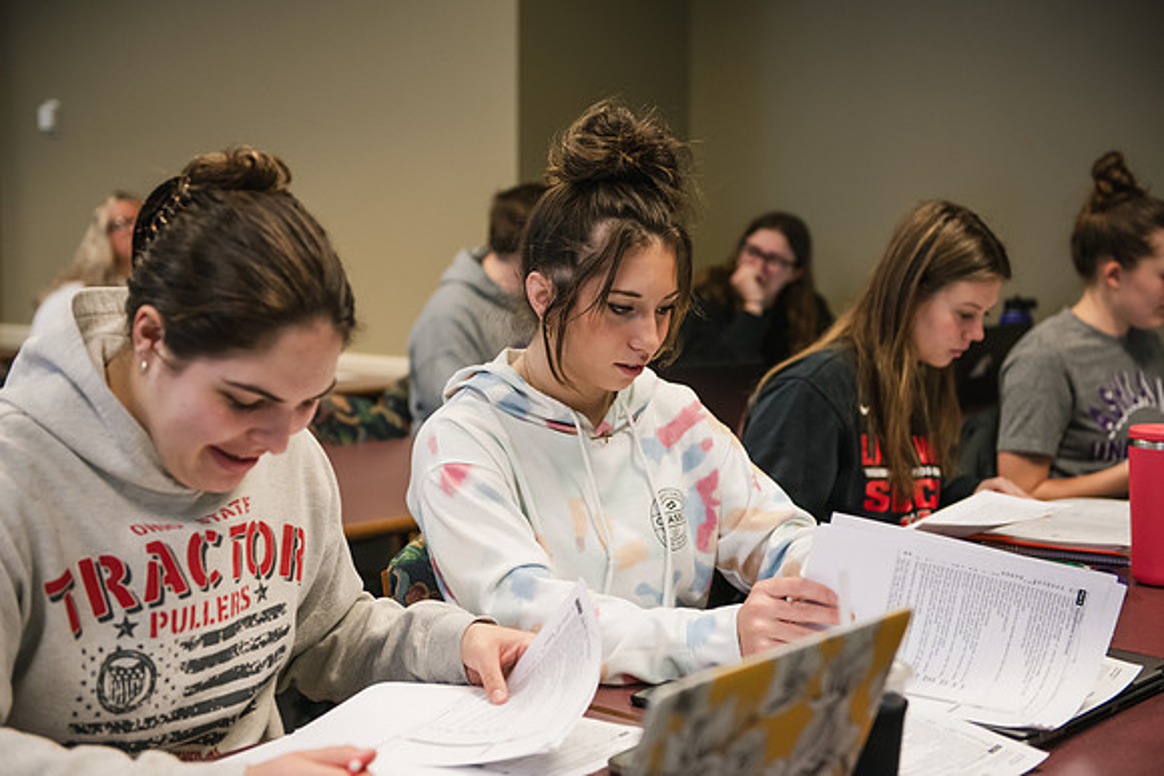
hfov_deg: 36.2
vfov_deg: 24.6
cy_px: 388
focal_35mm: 55
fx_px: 1779
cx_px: 582
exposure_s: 1/200
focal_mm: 55
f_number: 3.2
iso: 1250
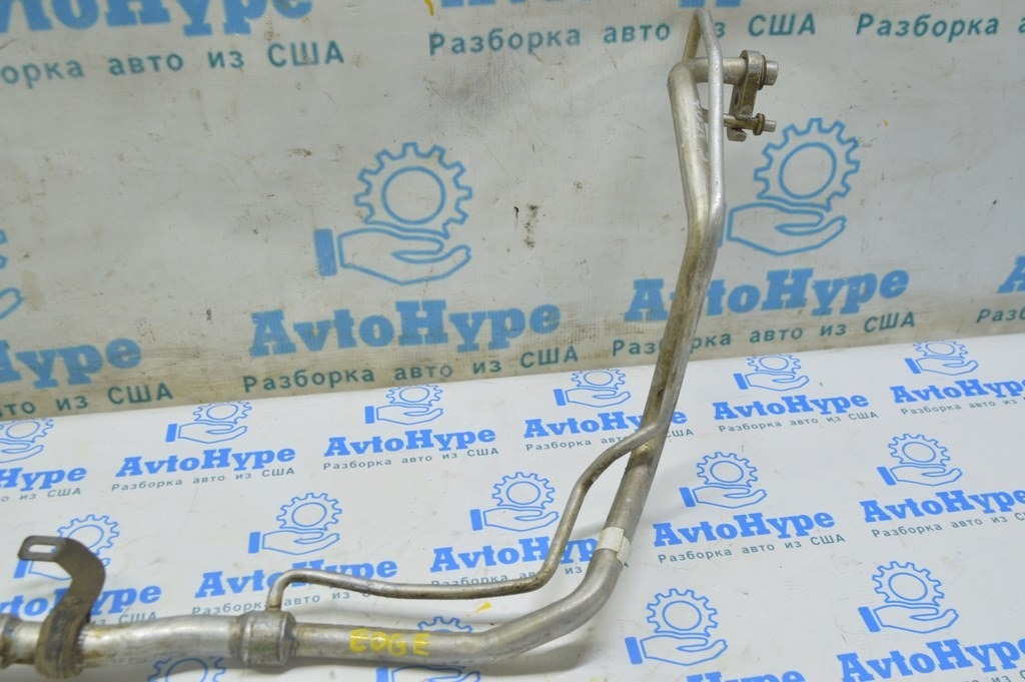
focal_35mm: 36
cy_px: 341
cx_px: 512
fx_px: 1024
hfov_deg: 53.2
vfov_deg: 36.8
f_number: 5.6
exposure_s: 1/20
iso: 400
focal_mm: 24
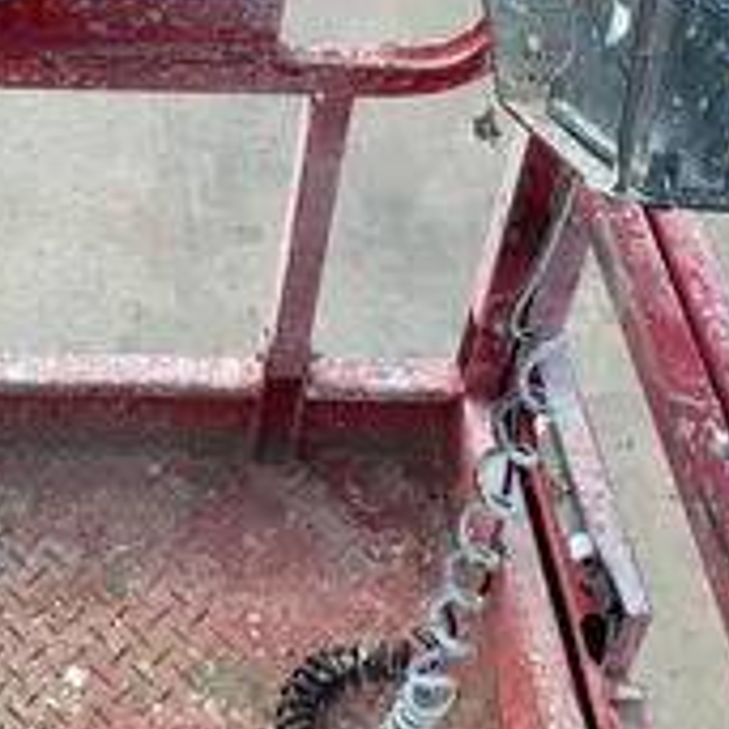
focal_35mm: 74
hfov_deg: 22.7
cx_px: 51
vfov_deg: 22.3
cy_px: -23
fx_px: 1763
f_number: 1.8
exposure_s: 1/291
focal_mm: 4.25
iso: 25
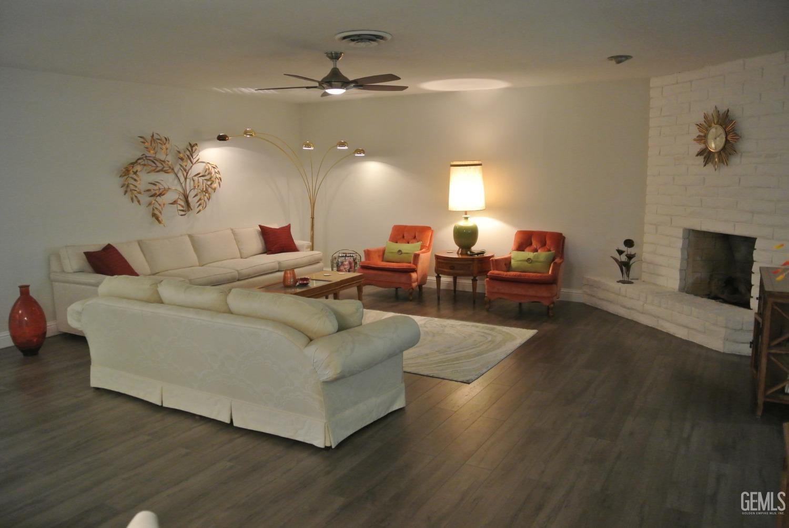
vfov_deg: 48.0
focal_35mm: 27
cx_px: 394
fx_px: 592
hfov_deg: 67.3
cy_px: 264
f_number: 3.5
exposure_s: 1/60
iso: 900
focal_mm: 10
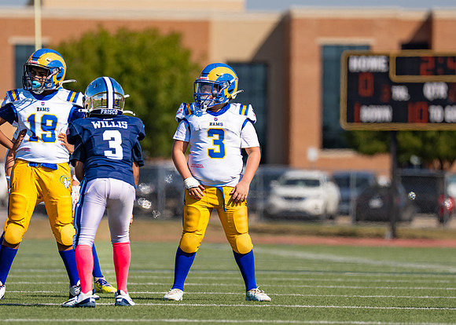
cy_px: 167
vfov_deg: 3.7
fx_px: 4983
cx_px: 209
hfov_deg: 5.2
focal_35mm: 385
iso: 100
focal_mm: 200
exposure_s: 1/2500
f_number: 2.8
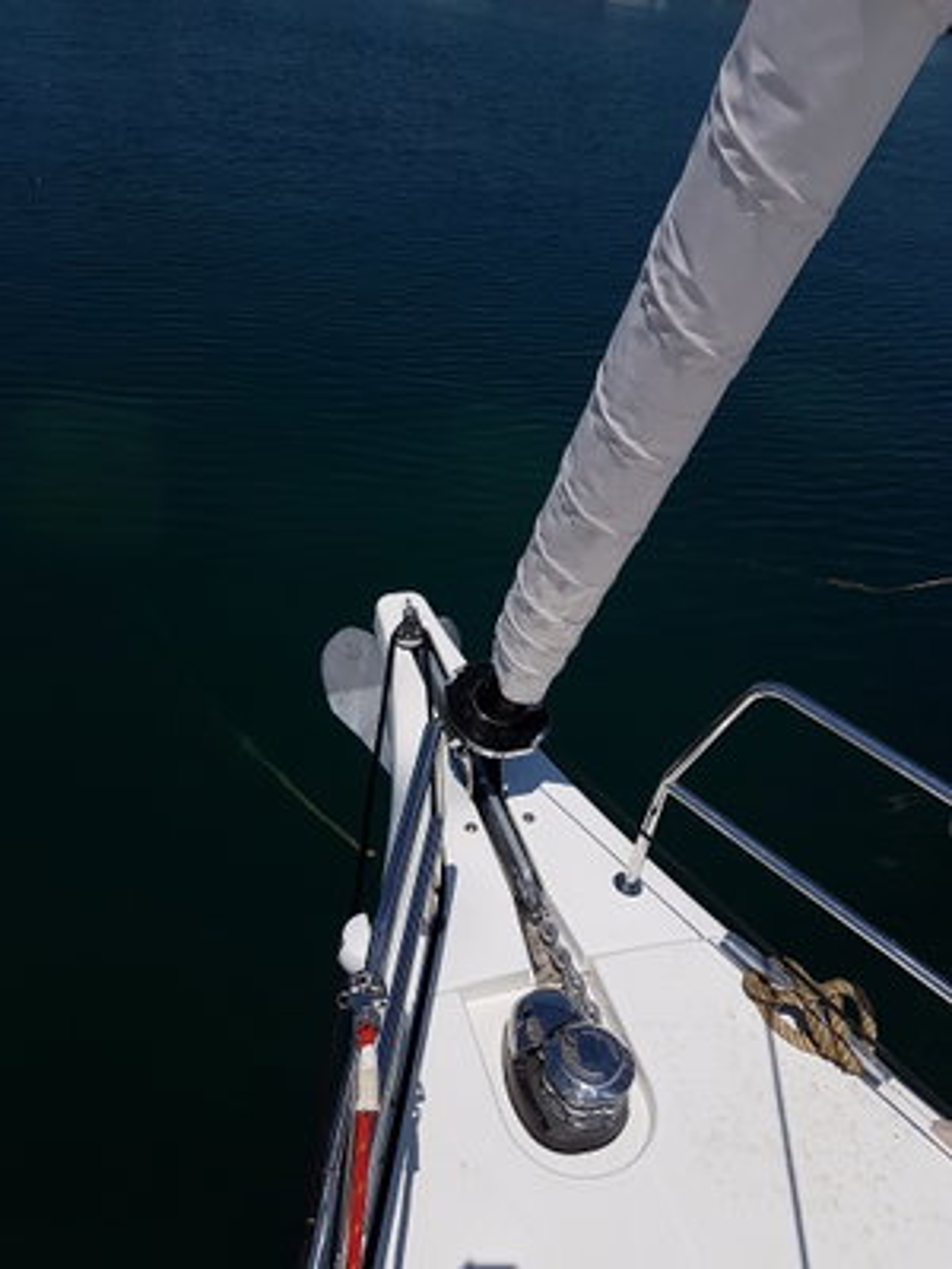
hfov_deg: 53.1
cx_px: 476
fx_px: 953
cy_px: 634
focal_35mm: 26
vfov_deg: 67.3
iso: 40
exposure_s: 1/6272
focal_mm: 4.2
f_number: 1.7
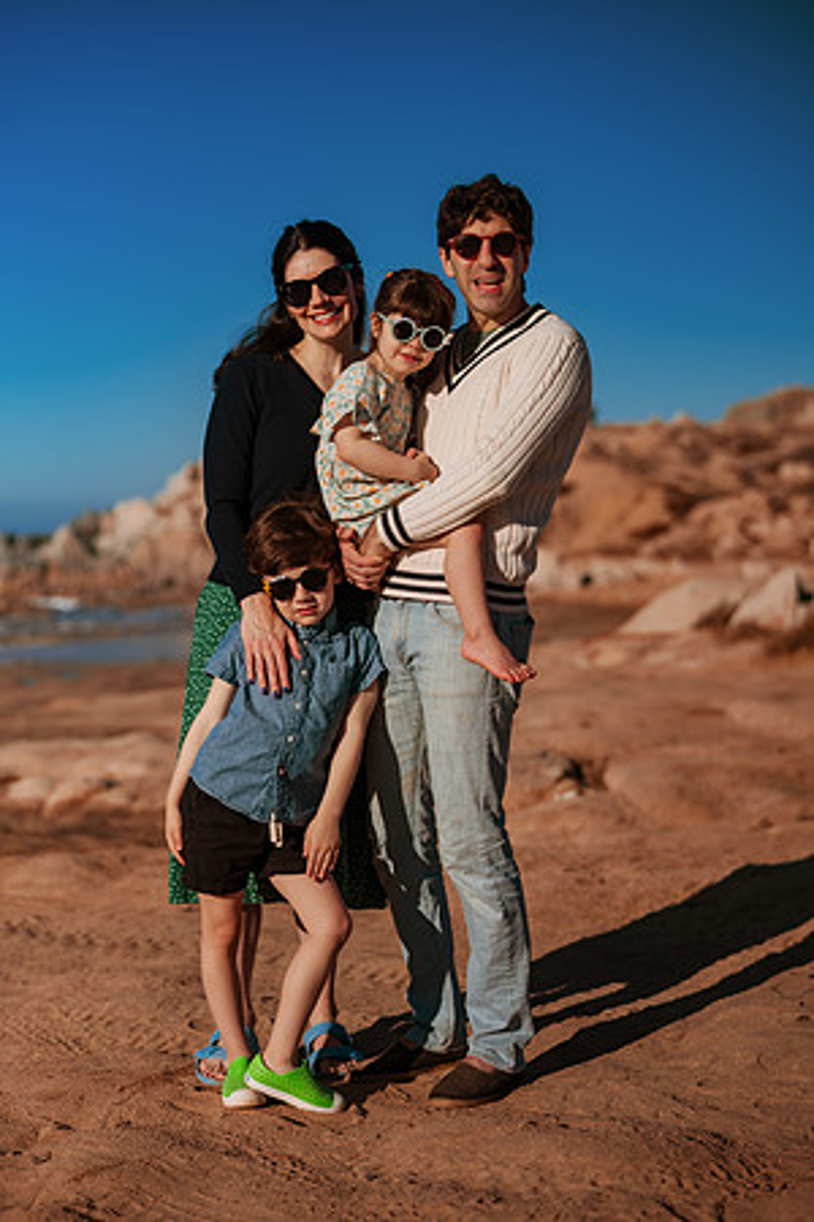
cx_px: 407
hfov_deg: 23.4
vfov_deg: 34.5
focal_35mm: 58
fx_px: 1967
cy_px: 611
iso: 50
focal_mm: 58
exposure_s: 1/8000
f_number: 2.5
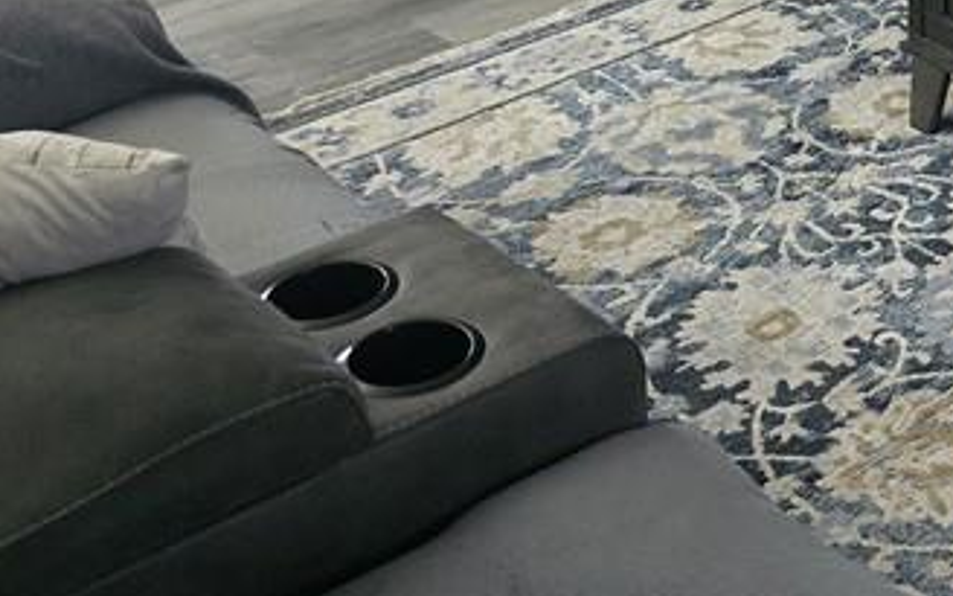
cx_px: 1276
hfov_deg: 23.6
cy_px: -454
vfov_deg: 15.1
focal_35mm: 76
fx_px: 1974
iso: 1600
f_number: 1.7
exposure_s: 1/60
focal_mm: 6.3
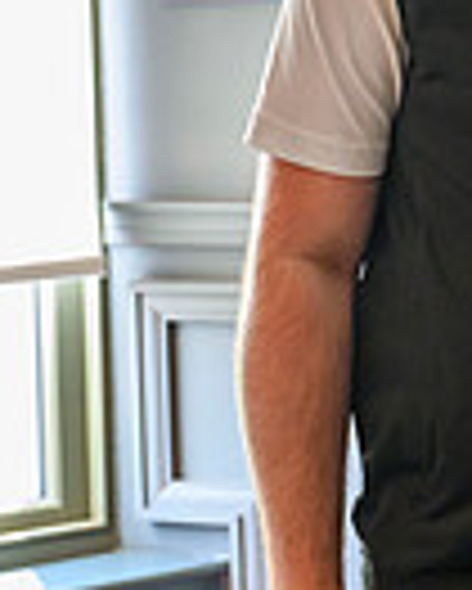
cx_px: 1270
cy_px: 144
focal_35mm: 189
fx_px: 3296
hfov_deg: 7.5
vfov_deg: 10.2
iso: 5000
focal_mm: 40
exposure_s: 1/400
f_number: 4.5
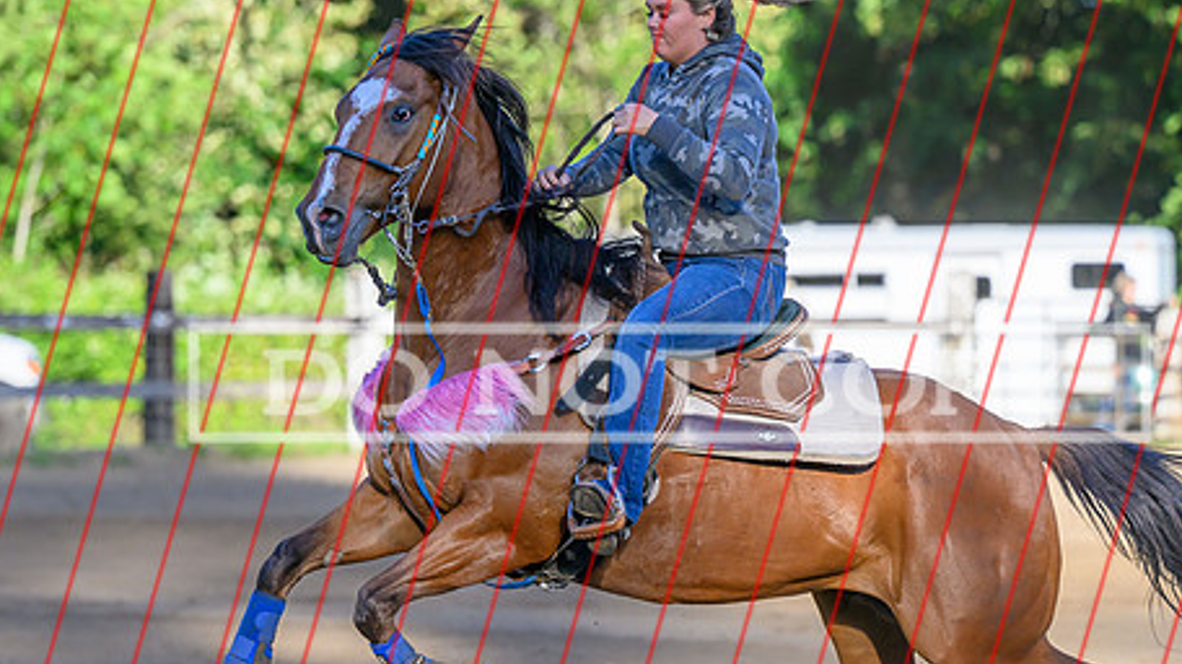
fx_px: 6798
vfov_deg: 5.6
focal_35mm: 217
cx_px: 577
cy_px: 391
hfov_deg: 9.9
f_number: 2.8
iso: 360
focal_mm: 125
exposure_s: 1/2500
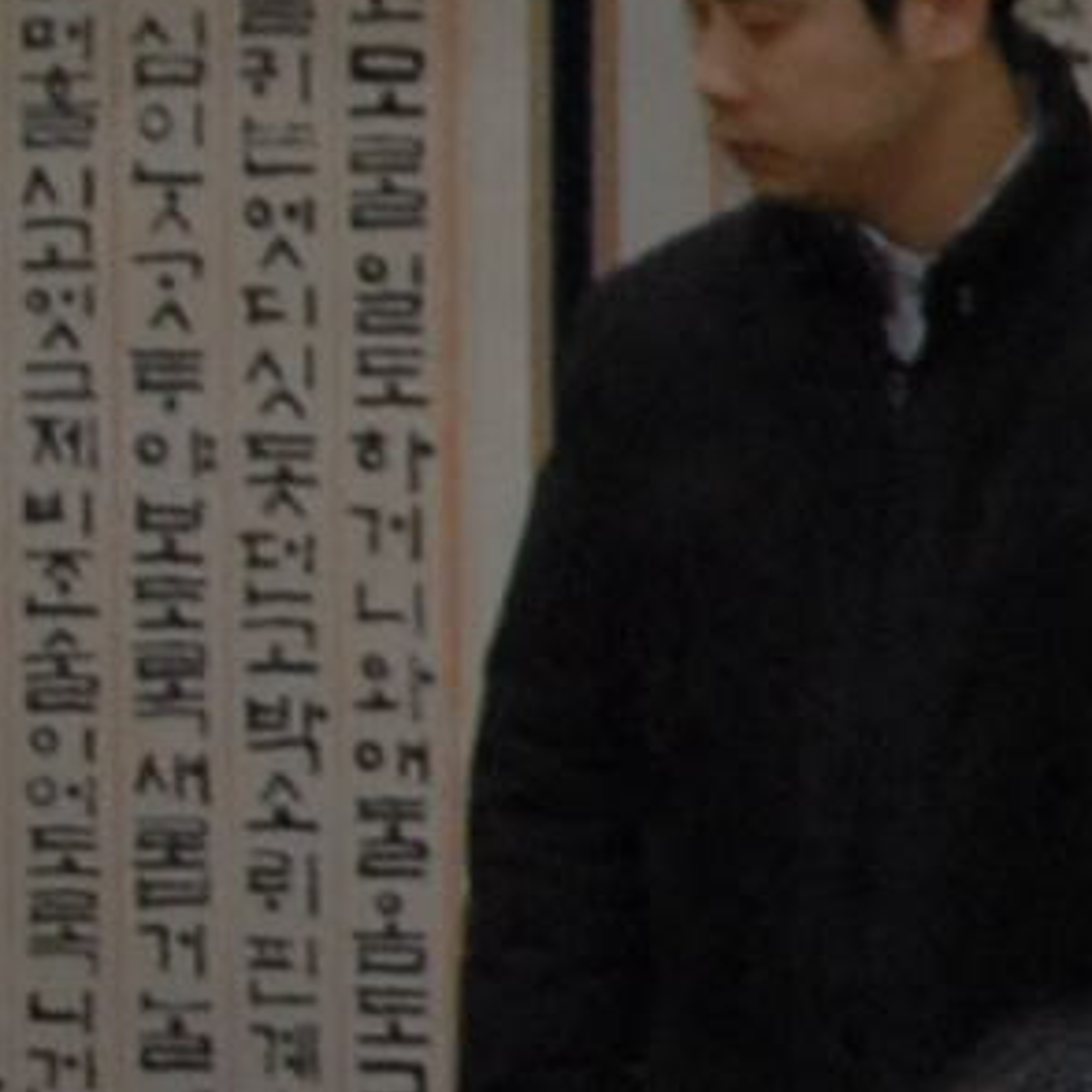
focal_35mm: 252
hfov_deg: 6.1
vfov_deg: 6.9
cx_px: 4008
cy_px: 137
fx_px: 8994
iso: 640
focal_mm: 20
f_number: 4.5
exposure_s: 1/60
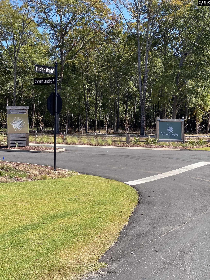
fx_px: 421
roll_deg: -1.4
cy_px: 140
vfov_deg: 36.8
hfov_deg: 28.0
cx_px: 105
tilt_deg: -1.3
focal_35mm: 52
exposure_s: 1/716
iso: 20
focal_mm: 6
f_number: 2
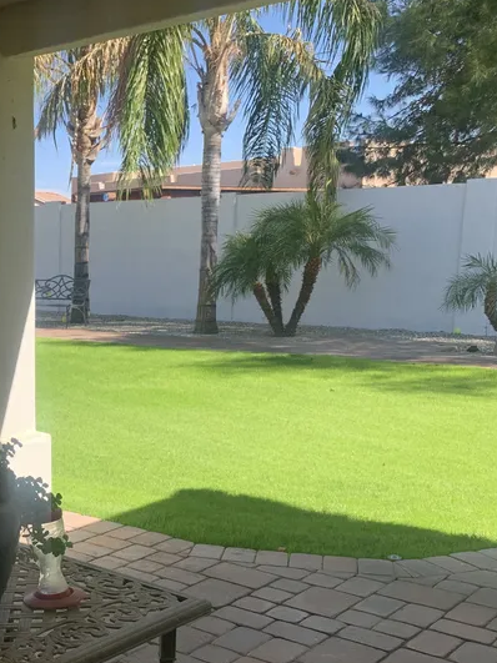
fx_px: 900
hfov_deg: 28.3
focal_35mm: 47
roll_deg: +1.6
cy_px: 442
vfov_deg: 40.0
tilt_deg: -11.4
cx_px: -39
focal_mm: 4.2
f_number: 1.8
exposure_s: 1/727
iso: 25
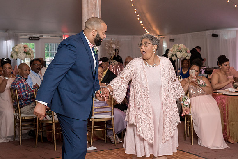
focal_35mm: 71
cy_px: 64
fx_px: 469
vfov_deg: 19.2
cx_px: 122
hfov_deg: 28.5
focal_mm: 58
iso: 2000
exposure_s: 1/200
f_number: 4
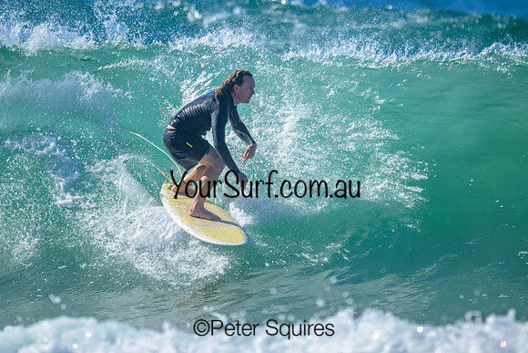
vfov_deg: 1.3
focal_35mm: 1072
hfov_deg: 1.9
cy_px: 129
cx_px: 222
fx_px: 15730
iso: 250
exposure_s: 1/2000
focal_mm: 800
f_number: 6.3
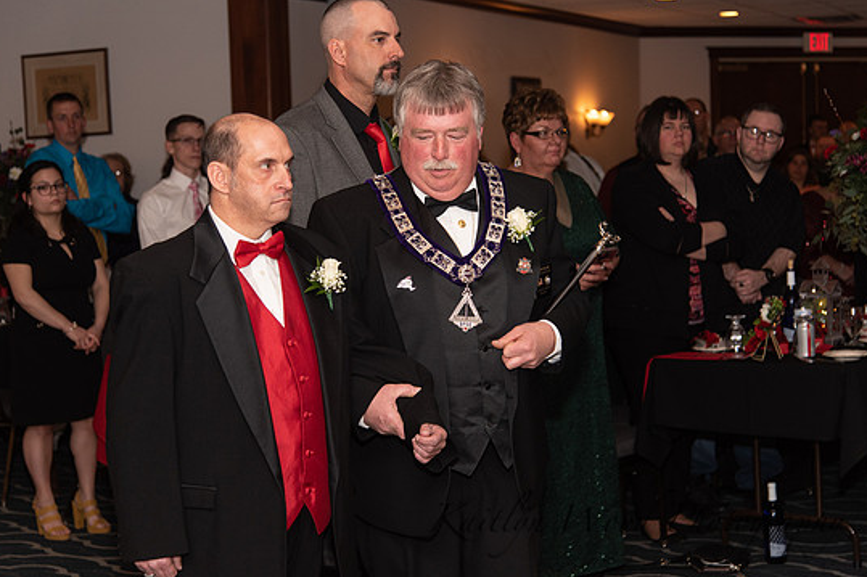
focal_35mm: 70
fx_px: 1685
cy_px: 271
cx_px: 429
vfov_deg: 19.4
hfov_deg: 28.9
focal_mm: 65
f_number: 4
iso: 800
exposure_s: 1/200
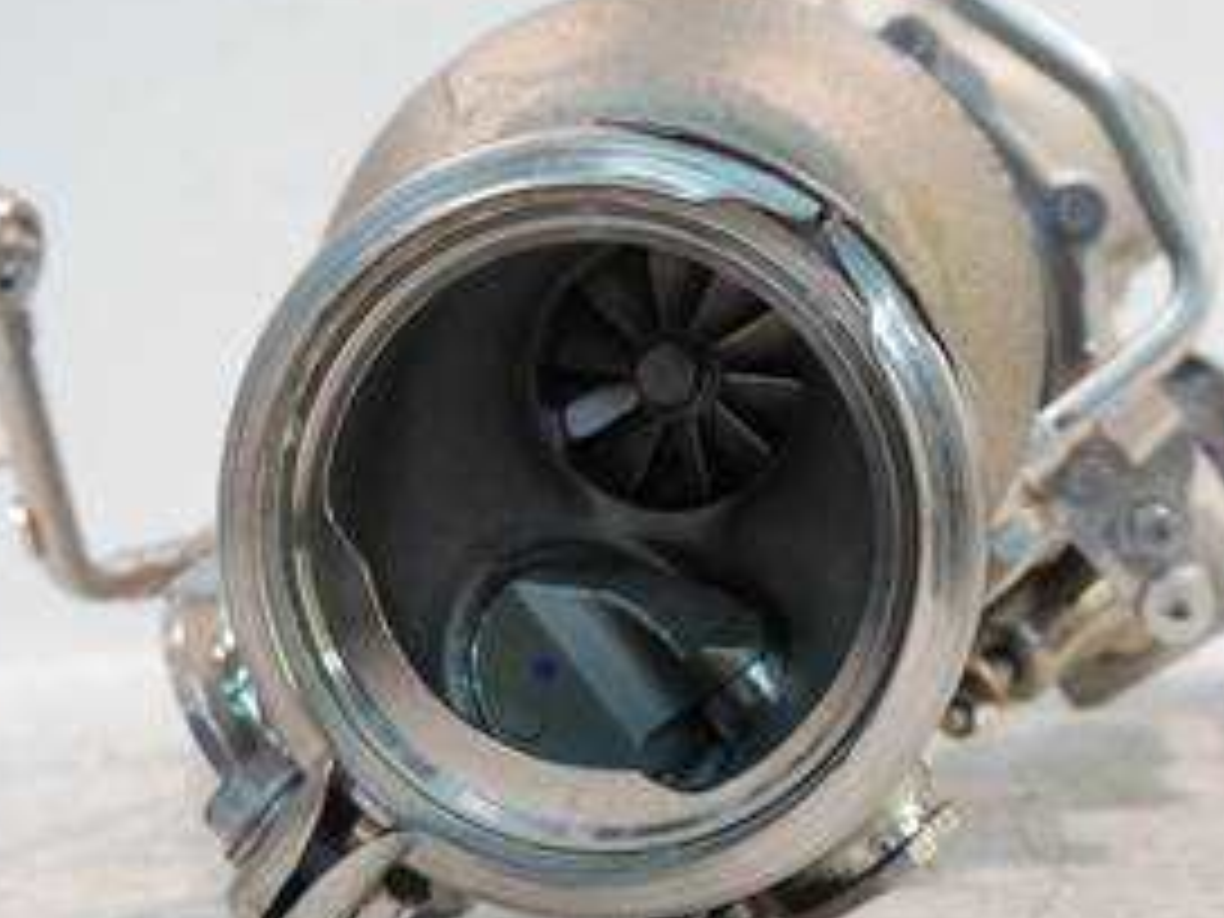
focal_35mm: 53
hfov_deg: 36.1
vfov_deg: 27.5
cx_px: 720
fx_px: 1874
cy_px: 454
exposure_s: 1/60
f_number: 3.6
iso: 640
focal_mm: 15
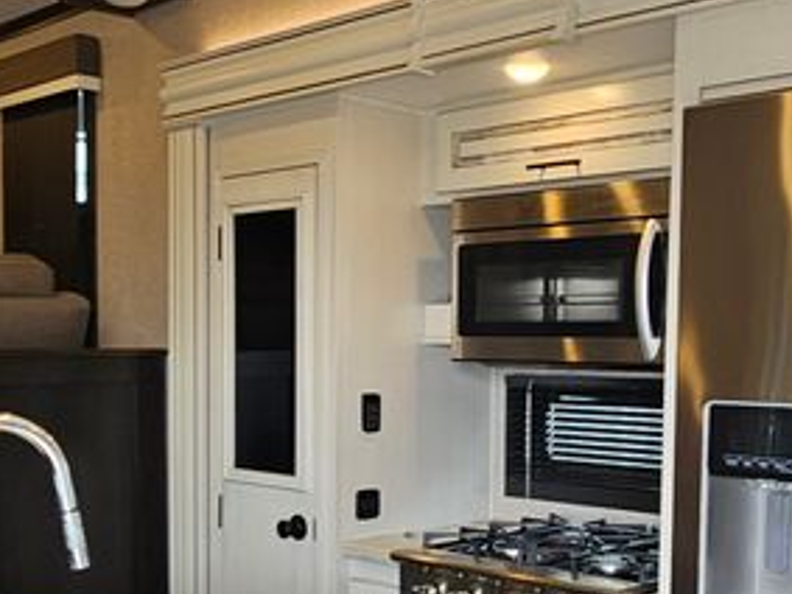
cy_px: 434
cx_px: 381
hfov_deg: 40.4
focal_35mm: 47
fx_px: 1075
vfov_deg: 30.4
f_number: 2.2
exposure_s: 1/60
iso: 50
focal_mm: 2.2
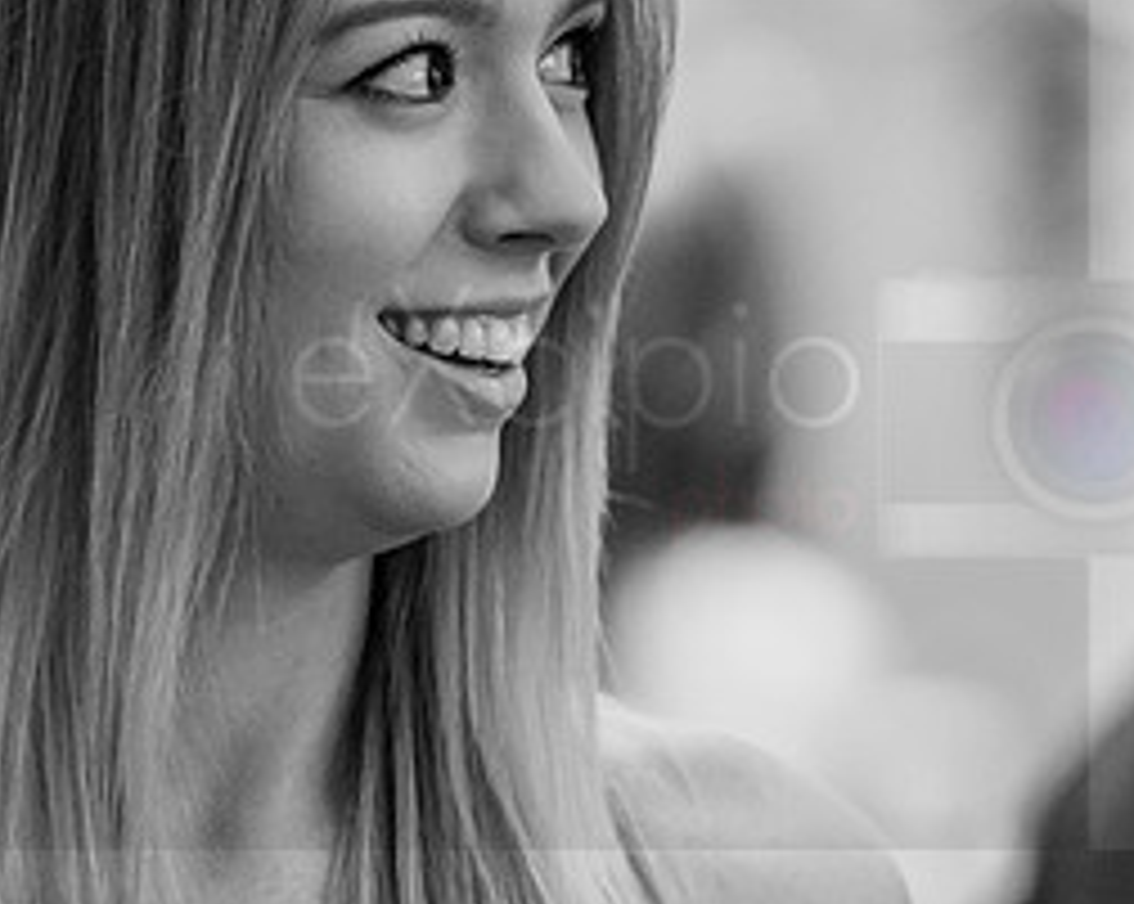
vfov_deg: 3.3
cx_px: 1197
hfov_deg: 4.1
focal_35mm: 467
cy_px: 405
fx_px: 15655
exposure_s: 1/50
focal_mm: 200
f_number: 2.8
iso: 6400
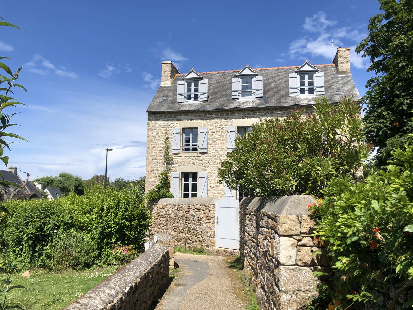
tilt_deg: +6.0
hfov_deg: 63.4
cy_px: 155
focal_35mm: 28
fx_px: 334
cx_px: 206
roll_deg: -1.2
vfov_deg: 49.7
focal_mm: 4
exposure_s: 1/2288
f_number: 1.8
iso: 20
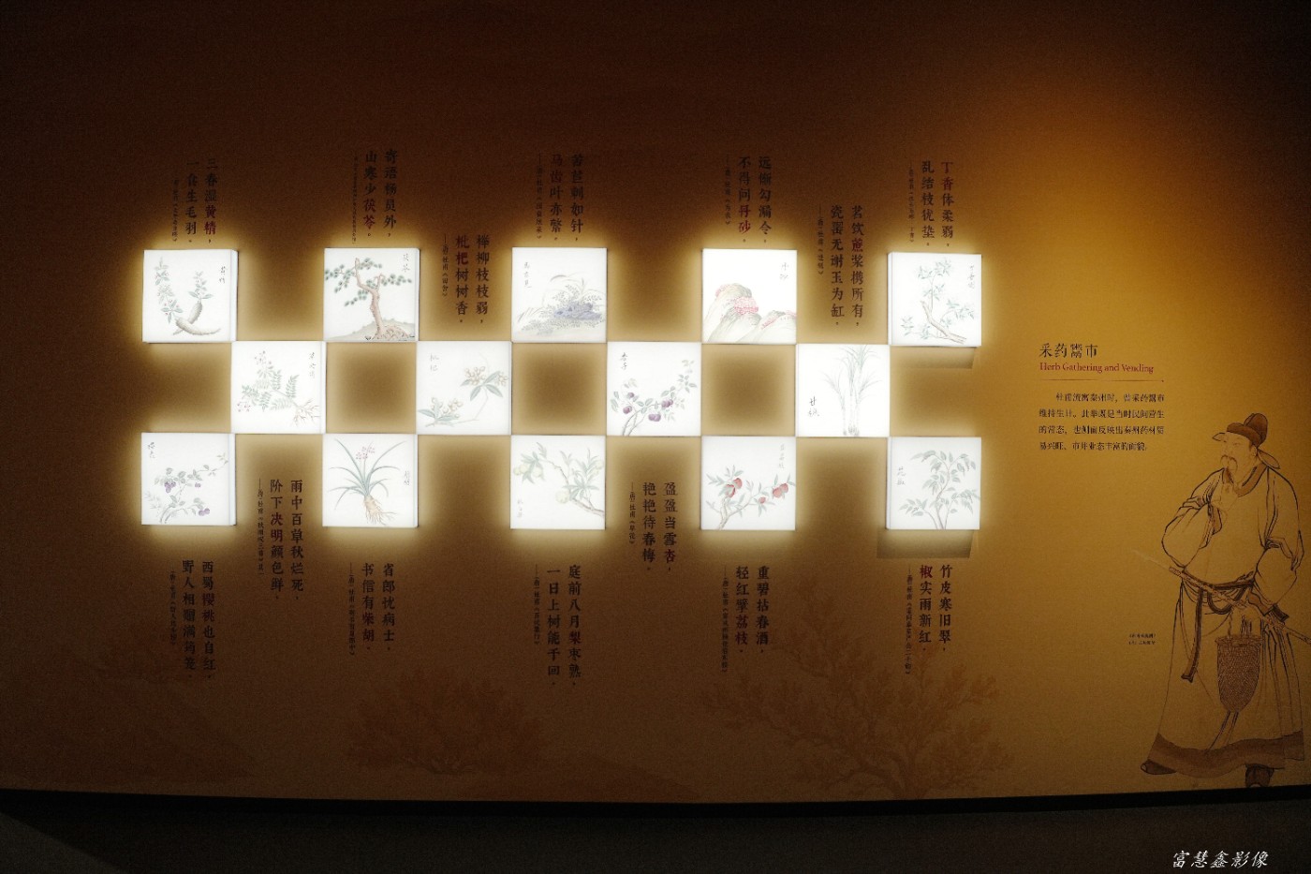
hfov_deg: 71.5
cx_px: 656
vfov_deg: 51.3
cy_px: 437
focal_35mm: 25
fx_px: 910
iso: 500
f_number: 4
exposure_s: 1/160
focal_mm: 25
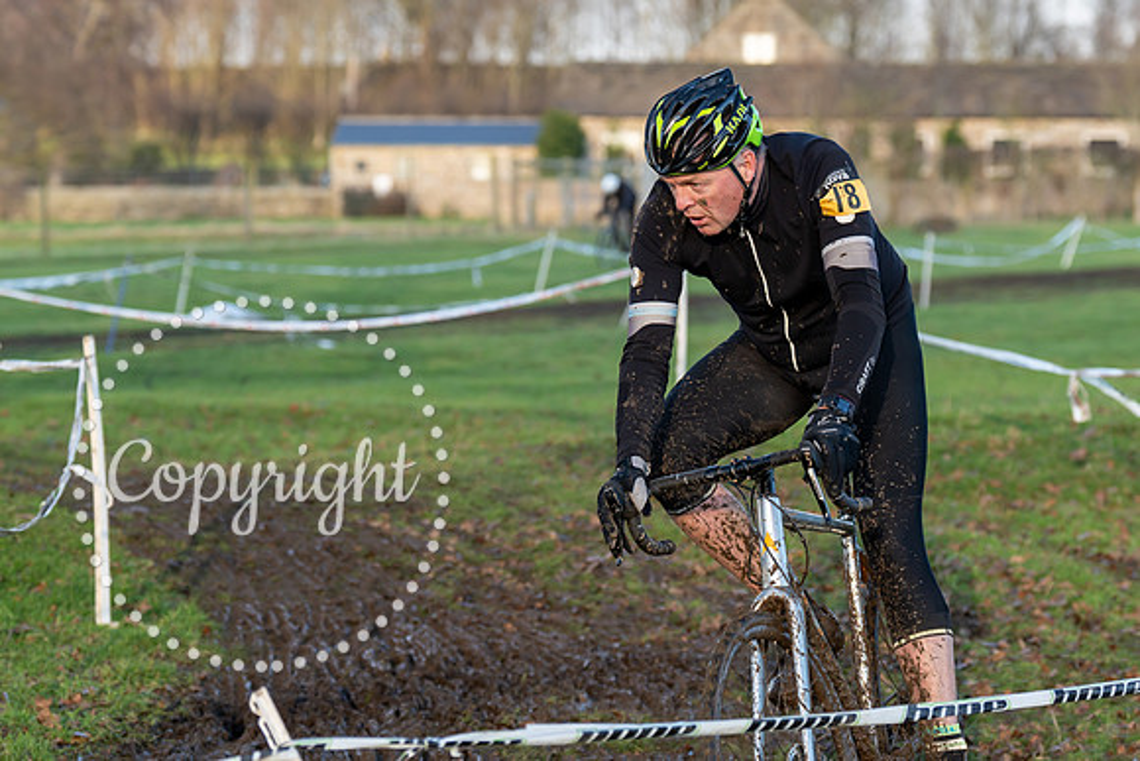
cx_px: 627
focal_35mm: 137
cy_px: 210
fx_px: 4354
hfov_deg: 14.9
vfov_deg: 10.0
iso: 250
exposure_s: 1/500
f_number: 3.5
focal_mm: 95
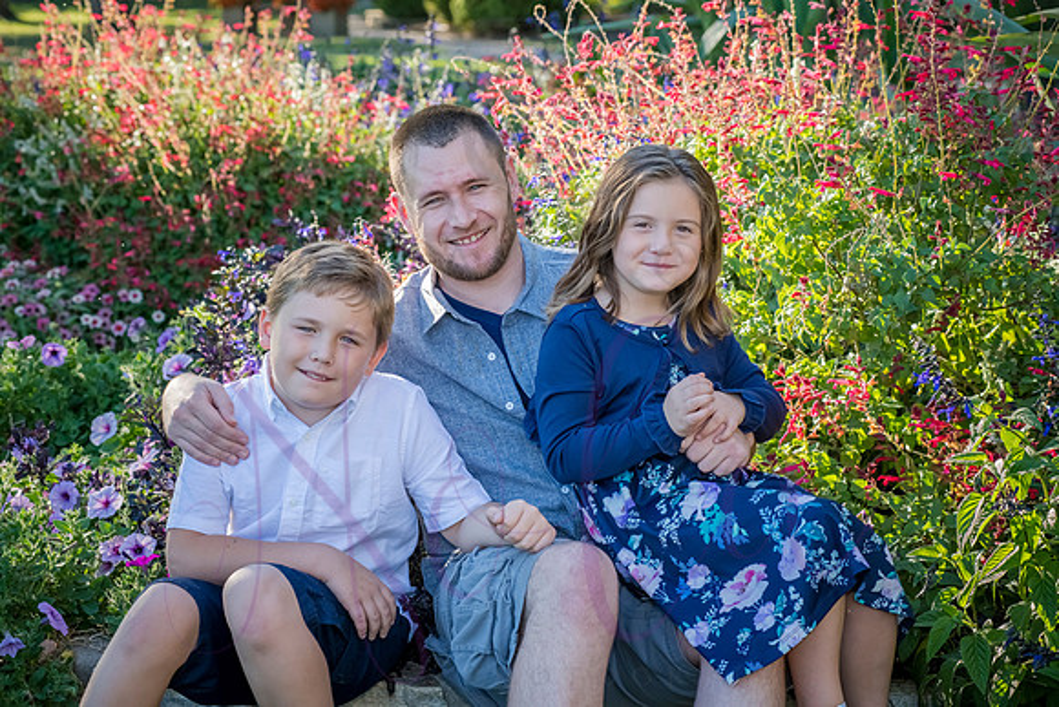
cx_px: 530
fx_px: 2707
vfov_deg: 14.9
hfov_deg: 22.1
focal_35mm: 92
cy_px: 354
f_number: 8
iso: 800
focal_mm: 92
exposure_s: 1/320
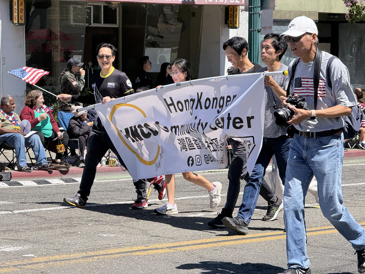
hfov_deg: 16.4
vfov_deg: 12.3
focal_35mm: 120
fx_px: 1265
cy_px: 137
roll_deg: -0.4
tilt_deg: -3.3
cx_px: 182
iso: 64
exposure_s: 1/1080
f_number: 2.8
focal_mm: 15.66
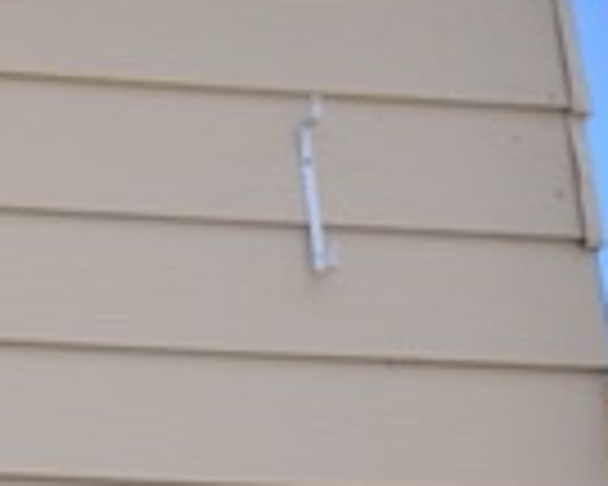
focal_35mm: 351
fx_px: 6316
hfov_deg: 5.4
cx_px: -374
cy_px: 695
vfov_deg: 4.4
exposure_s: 1/500
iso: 200
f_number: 5.6
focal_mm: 70
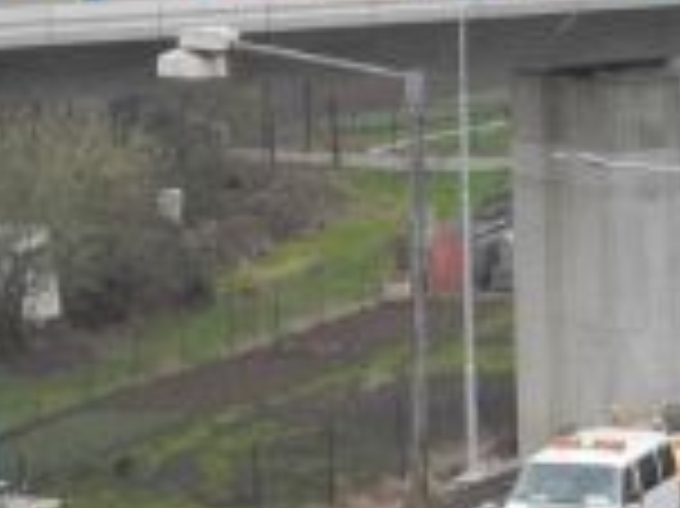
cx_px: 901
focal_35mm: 446
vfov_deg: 3.3
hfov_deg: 4.4
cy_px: 292
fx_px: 8754
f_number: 4.5
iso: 100
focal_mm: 22.5
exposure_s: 1/67
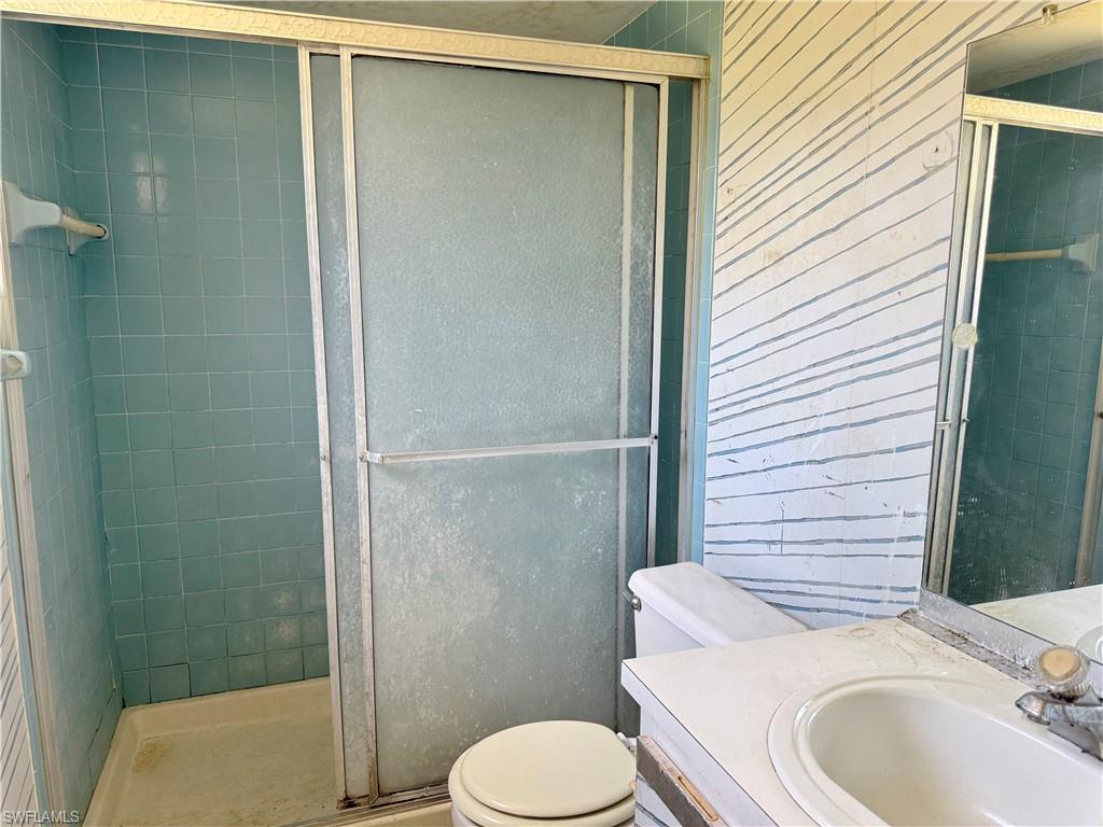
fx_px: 765
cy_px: 414
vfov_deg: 56.8
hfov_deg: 71.6
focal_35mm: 24
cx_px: 552
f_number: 1.78
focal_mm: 6.76
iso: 200
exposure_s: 1/114
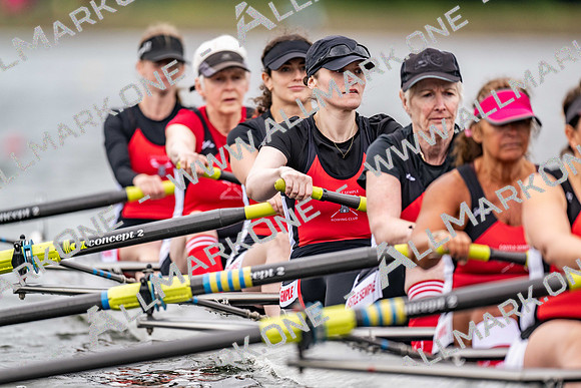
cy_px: 194
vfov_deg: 2.3
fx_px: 9685
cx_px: 290
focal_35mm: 600
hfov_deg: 3.4
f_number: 4
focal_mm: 600
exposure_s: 1/2500
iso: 560
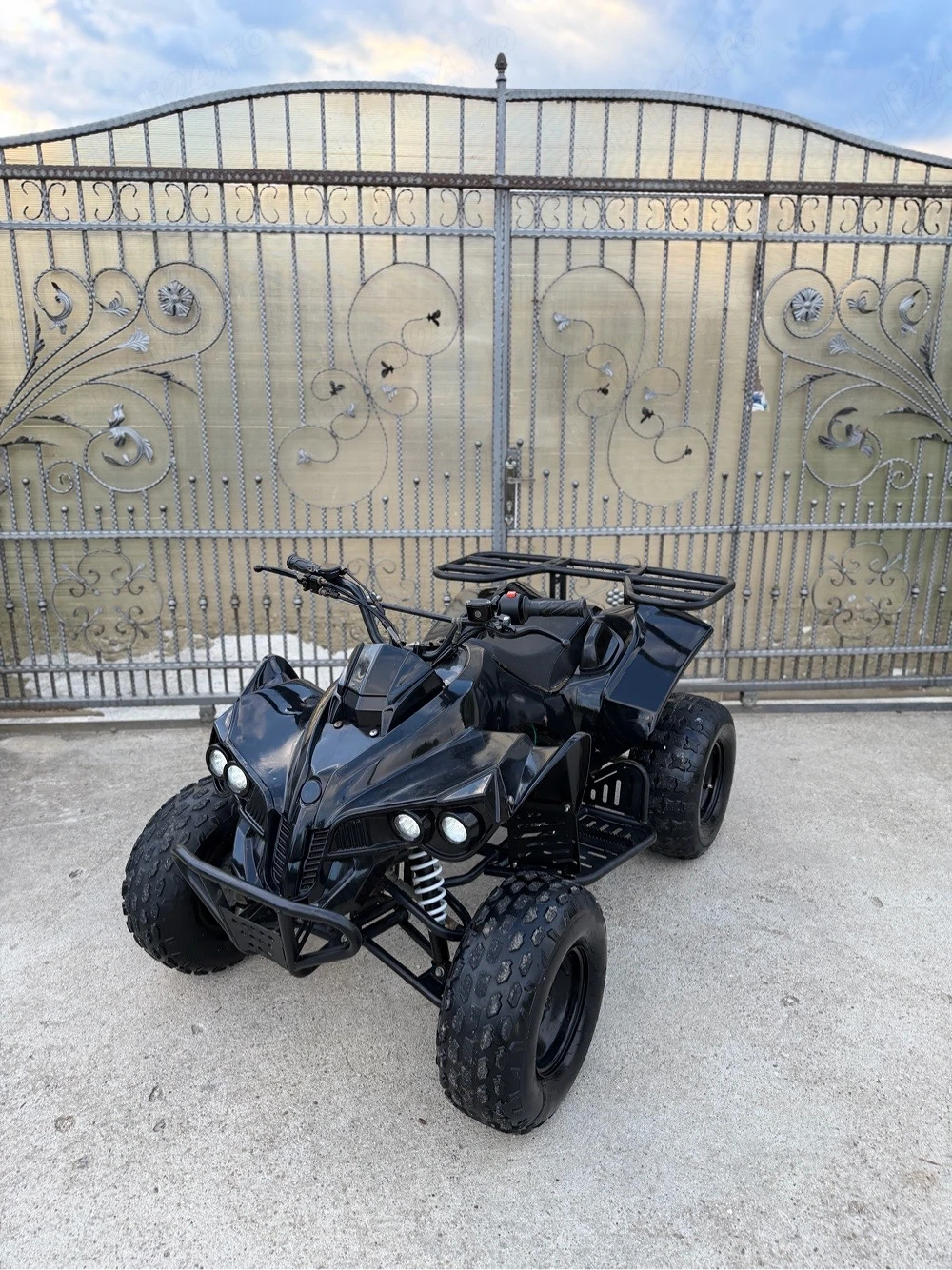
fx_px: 880
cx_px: 476
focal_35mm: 24
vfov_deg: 71.6
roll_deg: -0.6
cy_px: 635
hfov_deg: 56.8
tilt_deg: -16.6
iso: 160
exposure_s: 1/218
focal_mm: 6.76
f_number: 1.78
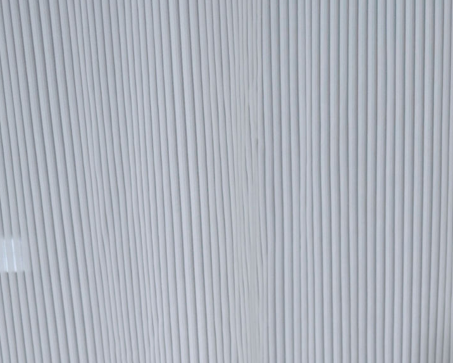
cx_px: 547
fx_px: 1850
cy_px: 834
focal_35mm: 138
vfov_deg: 10.0
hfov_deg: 13.6
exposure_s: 1/100
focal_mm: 39
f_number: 2.8
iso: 1100
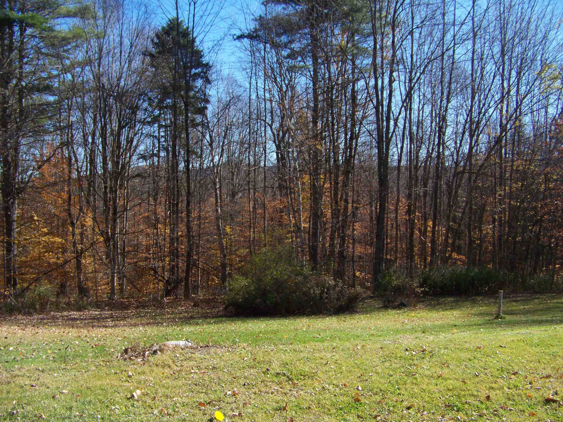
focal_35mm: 36
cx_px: 282
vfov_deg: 39.7
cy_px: 211
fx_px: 586
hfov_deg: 51.4
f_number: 2.8
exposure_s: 1/640
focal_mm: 5.85
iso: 69
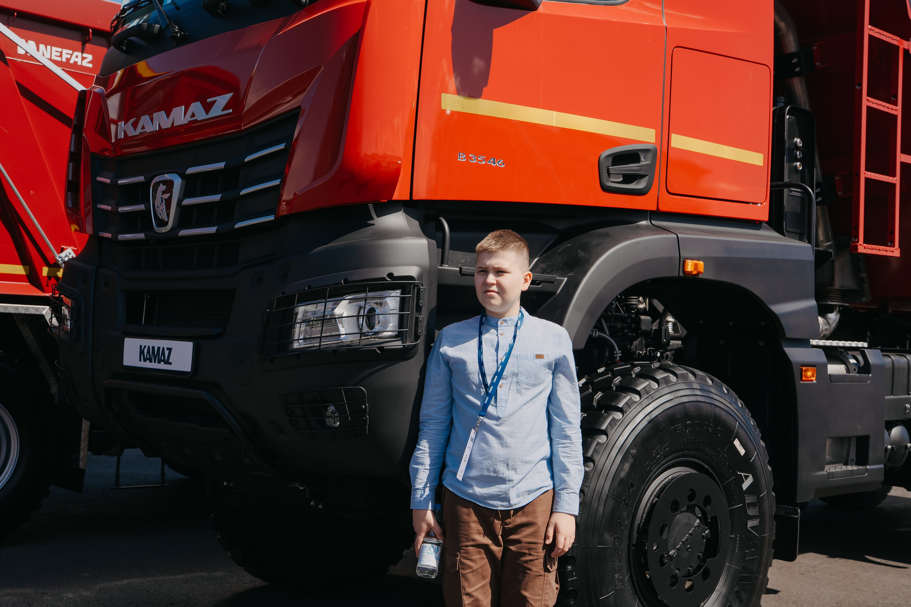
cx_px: 456
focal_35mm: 40
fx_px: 1012
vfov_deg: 33.4
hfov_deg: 48.5
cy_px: 304
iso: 100
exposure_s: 1/400
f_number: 6.3
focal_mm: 40
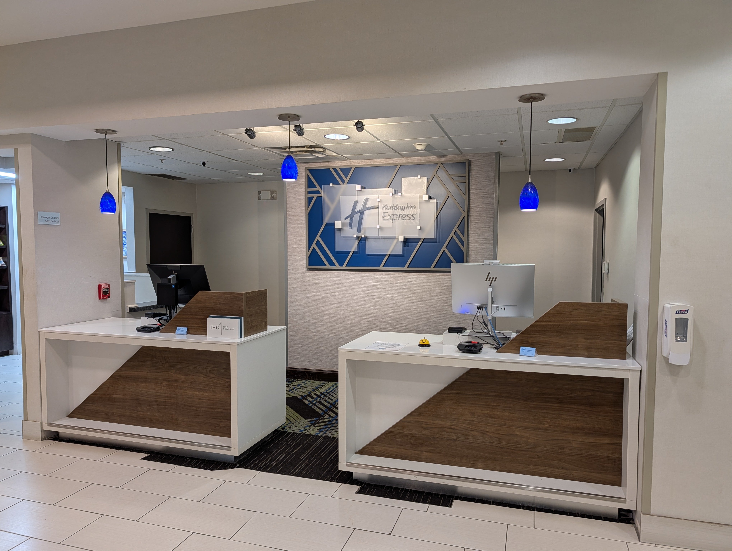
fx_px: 508
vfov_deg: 56.9
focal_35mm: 24
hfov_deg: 71.5
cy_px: 276
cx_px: 366
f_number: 1.68
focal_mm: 6.9
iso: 22
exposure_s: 1/60
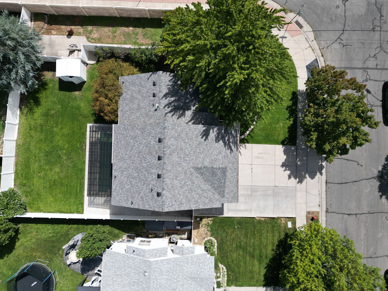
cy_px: 146
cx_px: 194
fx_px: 269
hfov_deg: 71.6
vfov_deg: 56.8
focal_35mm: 24
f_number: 1.7
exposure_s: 1/4000
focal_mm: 6.72
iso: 140
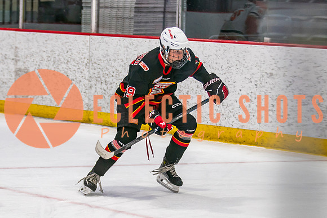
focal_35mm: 178
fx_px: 1613
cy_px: 139
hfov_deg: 11.6
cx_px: 107
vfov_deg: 7.7
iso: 1000
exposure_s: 1/640
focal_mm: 85
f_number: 2.8
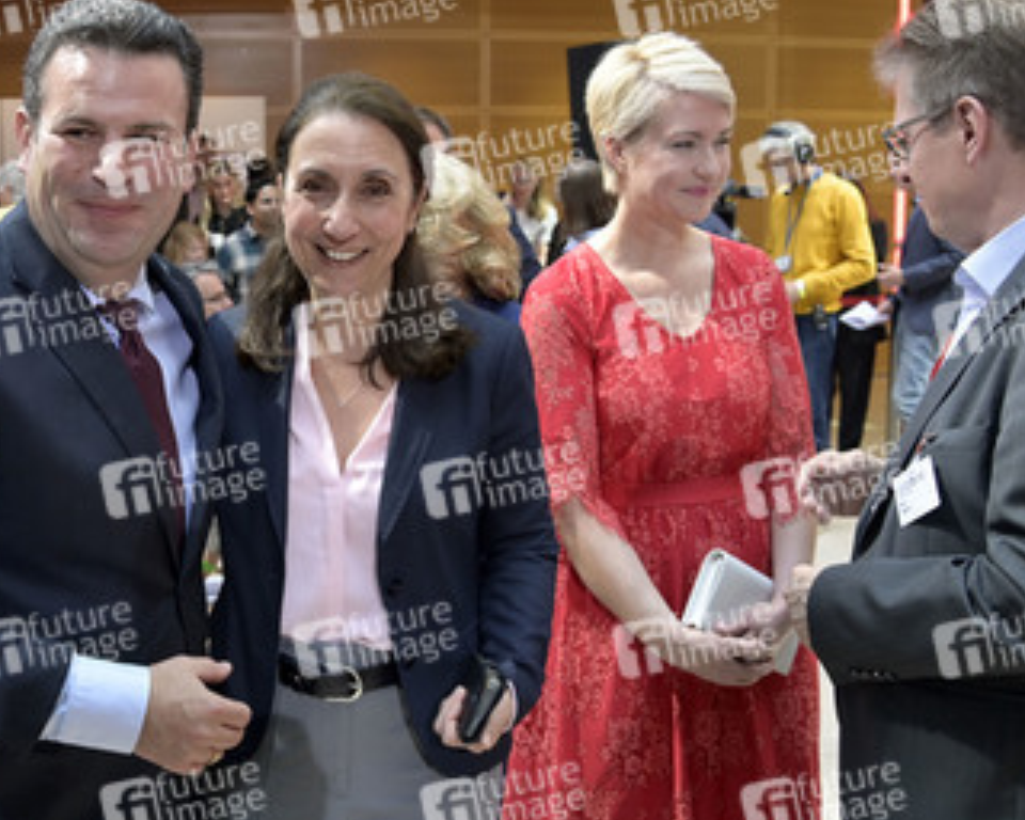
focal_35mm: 37
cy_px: 400
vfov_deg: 40.1
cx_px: 418
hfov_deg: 48.8
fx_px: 1122
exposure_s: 1/500
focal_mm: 28
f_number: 5
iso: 1600
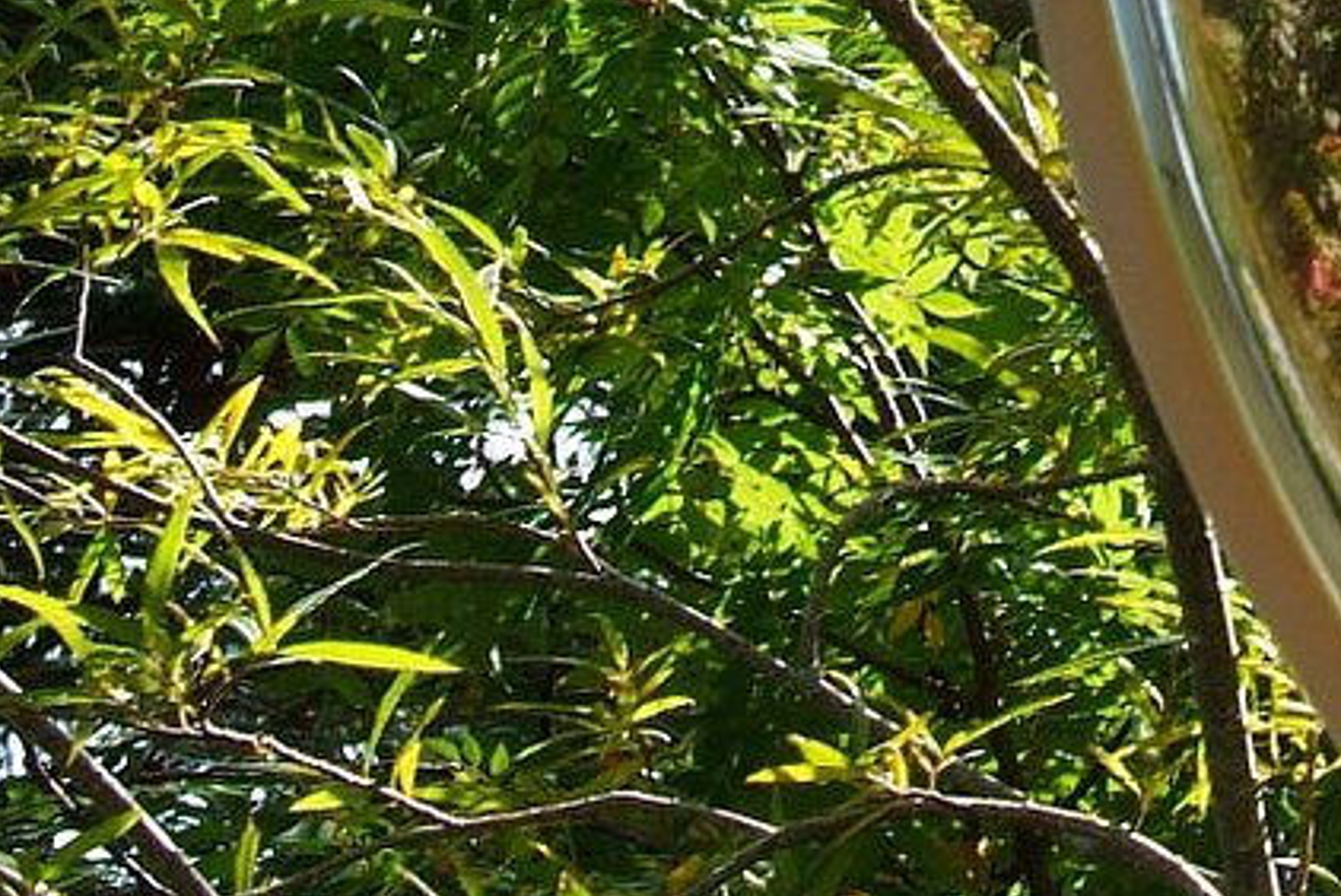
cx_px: 2069
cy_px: -127
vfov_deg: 6.7
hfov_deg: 9.8
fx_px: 7604
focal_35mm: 204
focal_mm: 28
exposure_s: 1/180
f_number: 6.7
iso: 200
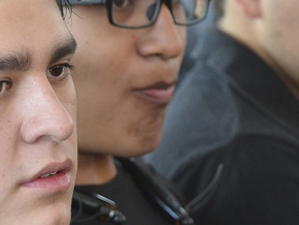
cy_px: 117
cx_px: 260
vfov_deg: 4.5
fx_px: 2846
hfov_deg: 6.0
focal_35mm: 329
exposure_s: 1/125
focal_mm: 75
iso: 640
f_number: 4.5
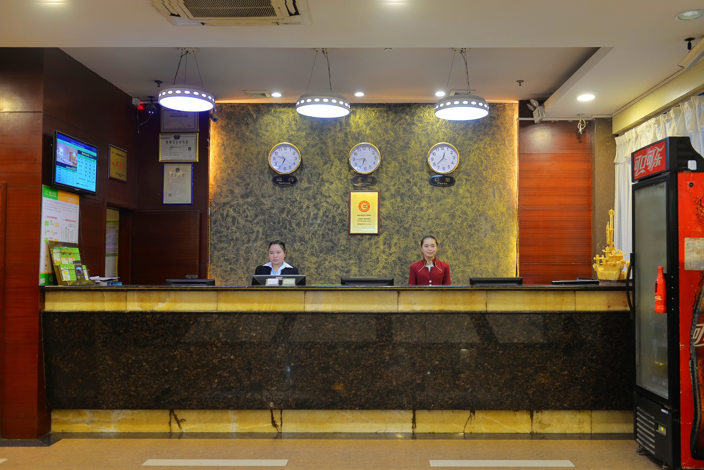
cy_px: 235
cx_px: 352
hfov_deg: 58.7
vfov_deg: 41.2
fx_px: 626
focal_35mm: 32
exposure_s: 1/8
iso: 320
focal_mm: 32
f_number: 5.6
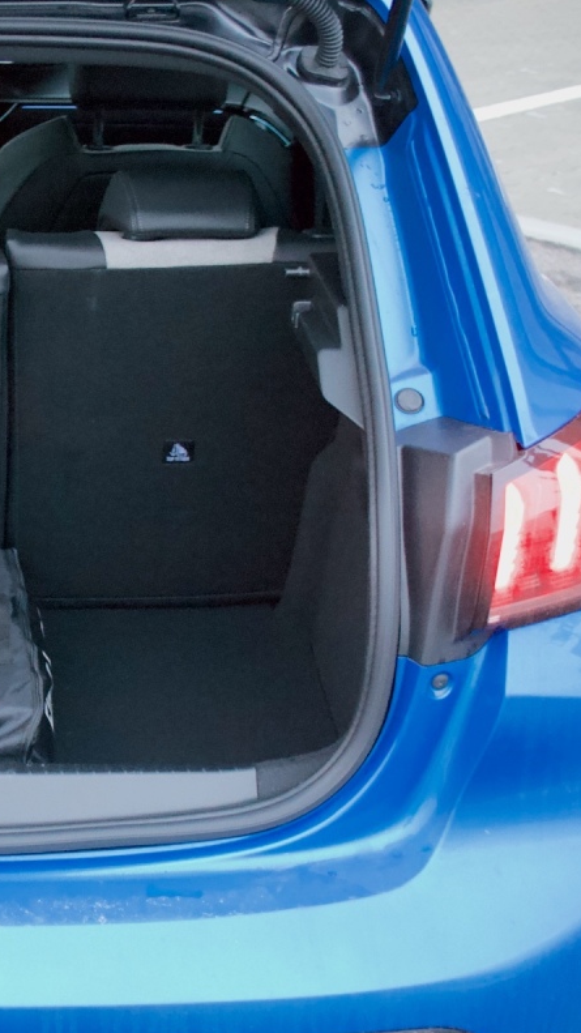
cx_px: -111
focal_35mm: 62
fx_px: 1698
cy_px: 521
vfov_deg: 33.8
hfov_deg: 18.4
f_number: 4.2
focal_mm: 26
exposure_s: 1/60
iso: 2800
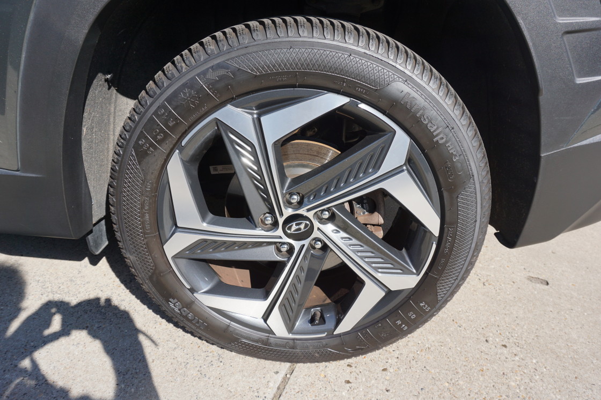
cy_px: 200
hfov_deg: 73.8
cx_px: 300
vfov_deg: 53.1
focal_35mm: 24
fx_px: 401
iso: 100
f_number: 6.3
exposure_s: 1/200
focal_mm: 16
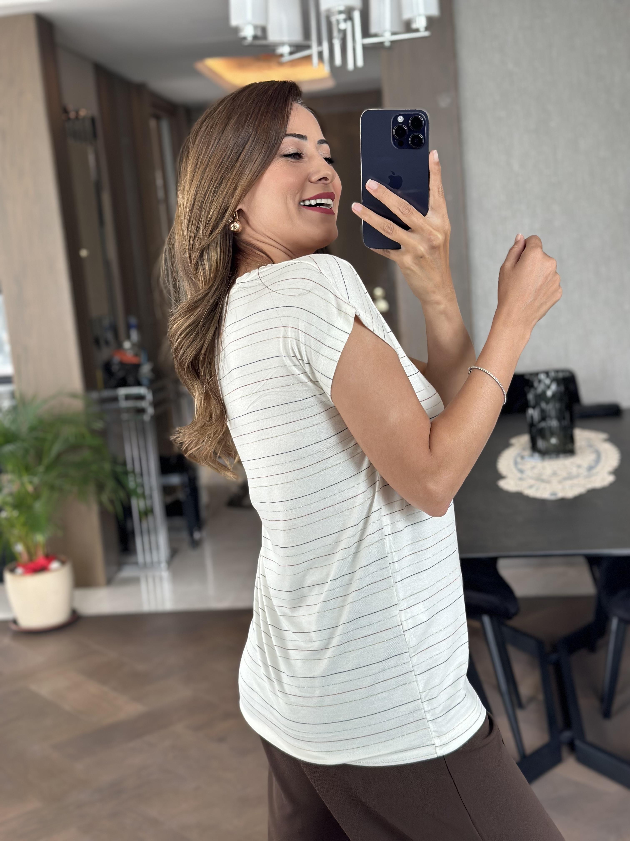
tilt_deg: -17.2
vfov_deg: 39.7
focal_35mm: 48
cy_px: 420
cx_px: 315
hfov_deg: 30.3
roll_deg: +5.3
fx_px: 1165
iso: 125
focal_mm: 6.86
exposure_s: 1/67
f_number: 1.78
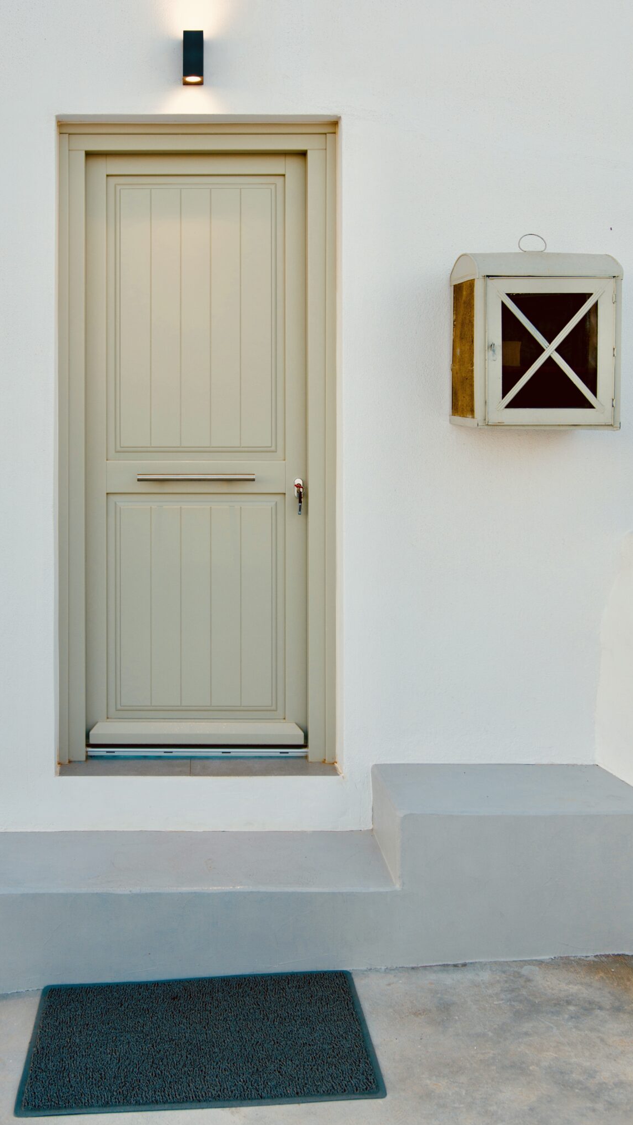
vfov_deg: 54.6
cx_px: 316
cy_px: 568
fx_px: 1090
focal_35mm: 37
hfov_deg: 32.4
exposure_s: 1/100
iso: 100
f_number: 3.2
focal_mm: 23
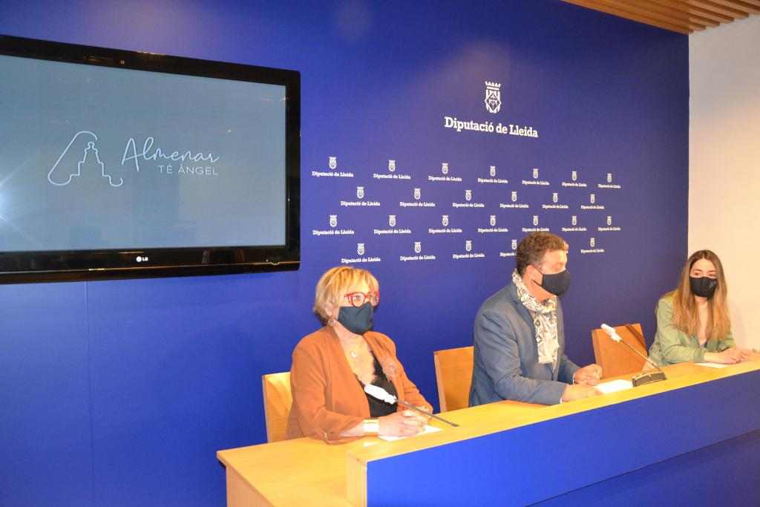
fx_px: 665
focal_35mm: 32
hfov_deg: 59.5
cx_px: 380
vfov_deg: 41.7
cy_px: 254
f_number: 3.8
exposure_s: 1/60
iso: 2500
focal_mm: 21
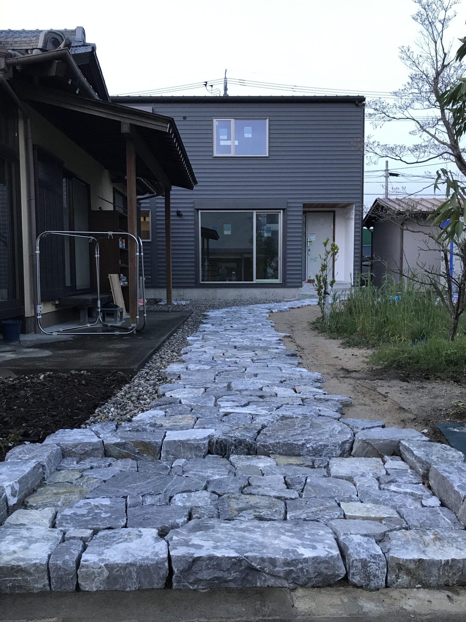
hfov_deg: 49.7
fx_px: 503
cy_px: 311
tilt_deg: -3.1
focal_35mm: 28
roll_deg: +0.2
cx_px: 233
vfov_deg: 63.4
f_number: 1.8
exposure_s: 1/20
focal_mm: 3.99
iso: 40
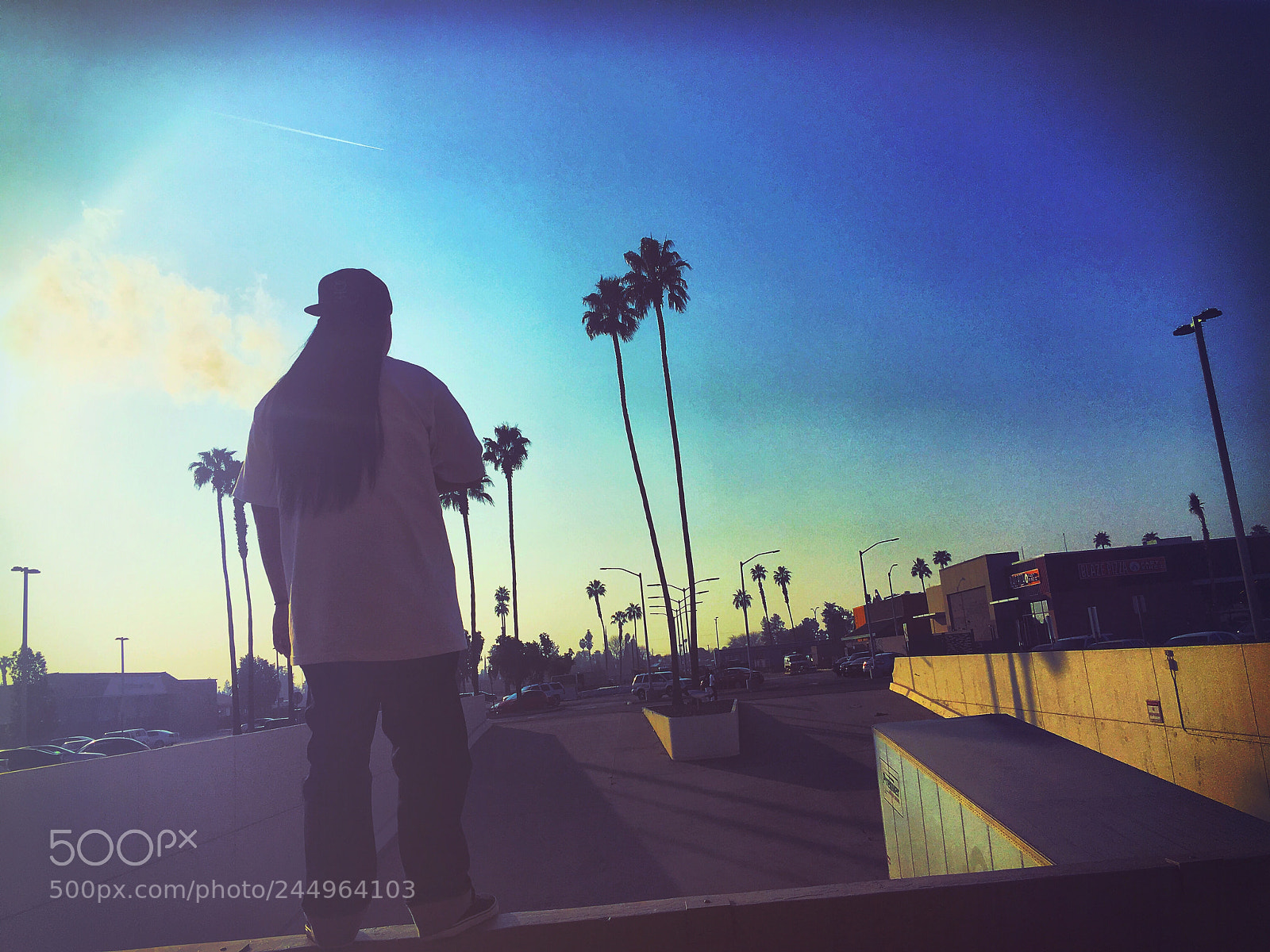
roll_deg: +5.5
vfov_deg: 48.2
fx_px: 1064
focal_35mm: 29
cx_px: 635
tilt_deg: +9.0
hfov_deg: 61.7
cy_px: 476
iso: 25
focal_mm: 4.15
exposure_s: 1/6993
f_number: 2.2
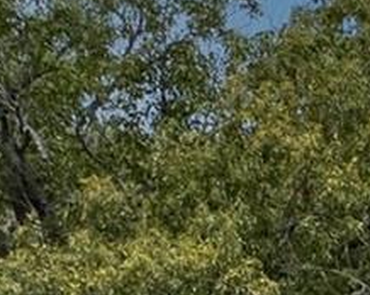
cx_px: 1158
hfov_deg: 8.2
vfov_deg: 6.7
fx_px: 2123
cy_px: 1074
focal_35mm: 194
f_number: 2.8
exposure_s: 1/2000
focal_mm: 8.38
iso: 100
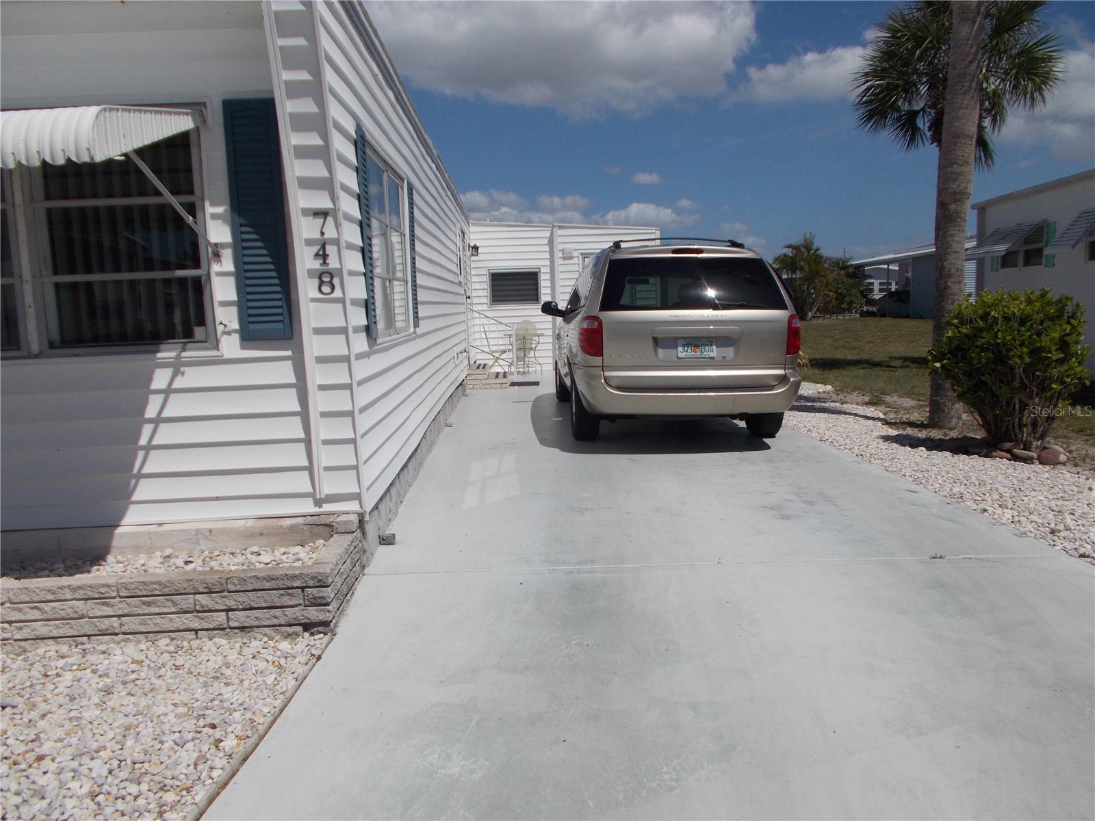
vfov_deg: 53.1
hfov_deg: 67.3
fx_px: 822
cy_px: 410
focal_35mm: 26
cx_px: 548
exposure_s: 1/500
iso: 80
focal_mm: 4.6
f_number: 8
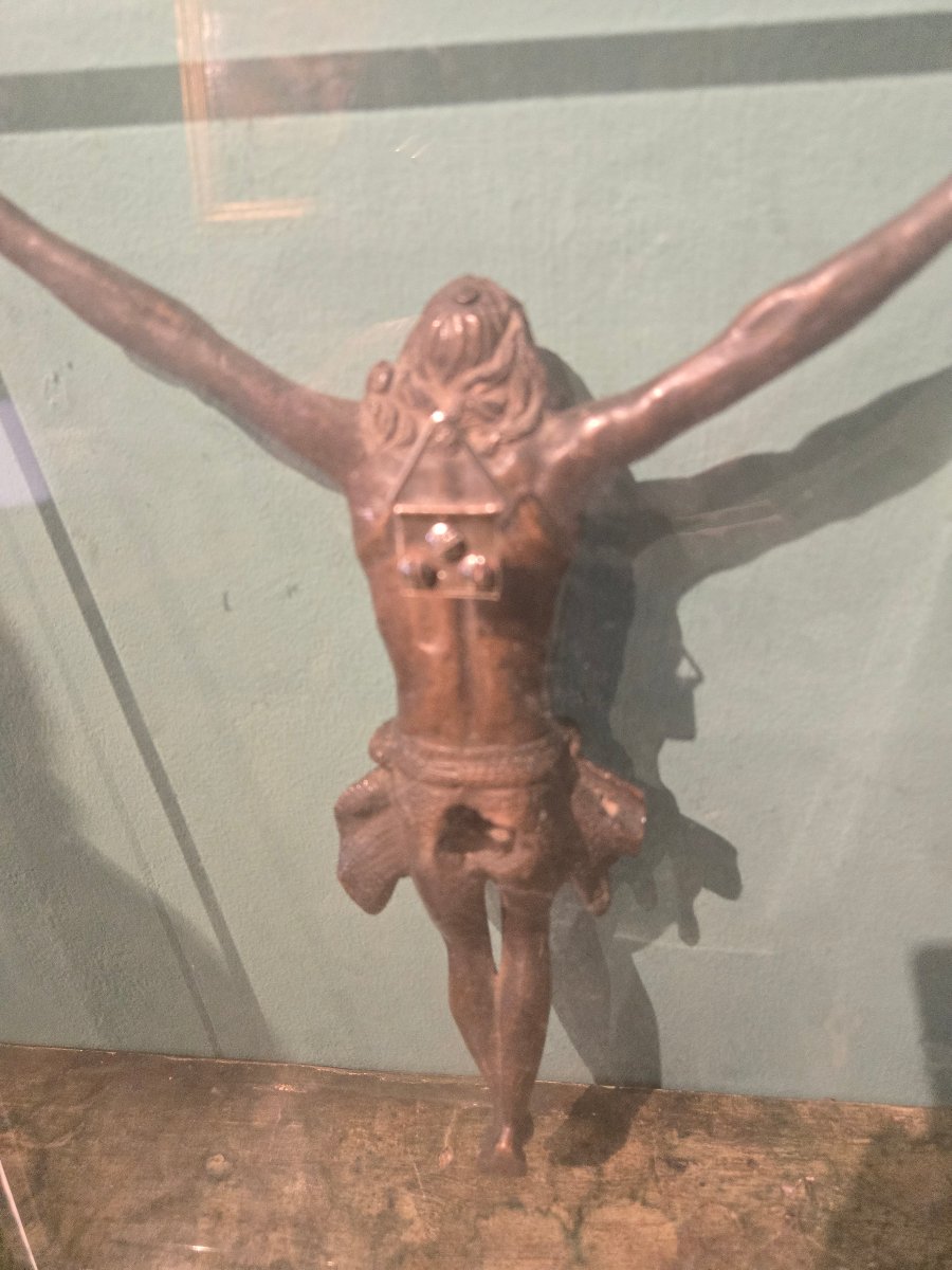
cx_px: 476
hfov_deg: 58.9
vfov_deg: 73.9
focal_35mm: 23
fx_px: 843
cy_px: 635
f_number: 1.8
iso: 800
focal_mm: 5.4
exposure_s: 1/100
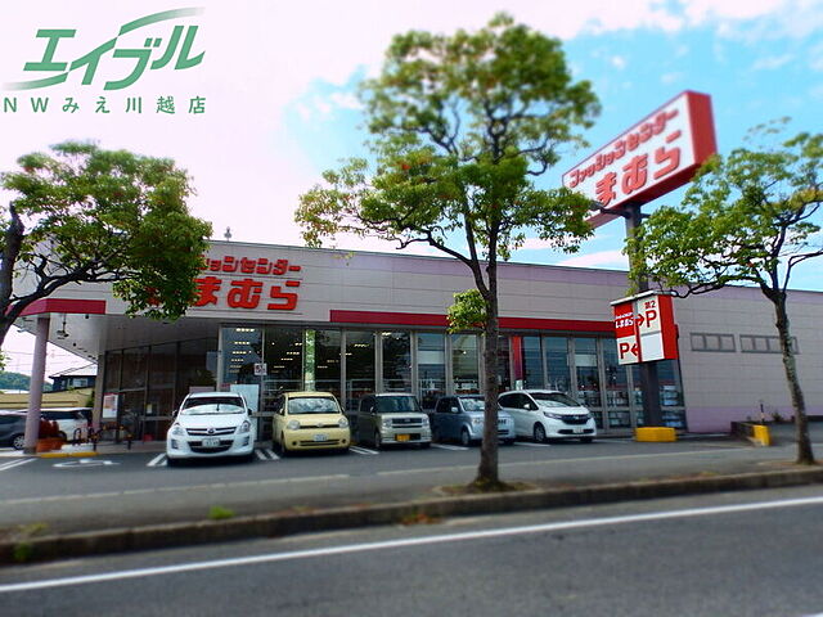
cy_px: 308
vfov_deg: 61.1
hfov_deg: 76.4
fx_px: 523
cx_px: 412
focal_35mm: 22
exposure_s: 1/500
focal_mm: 4
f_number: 4.5
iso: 80
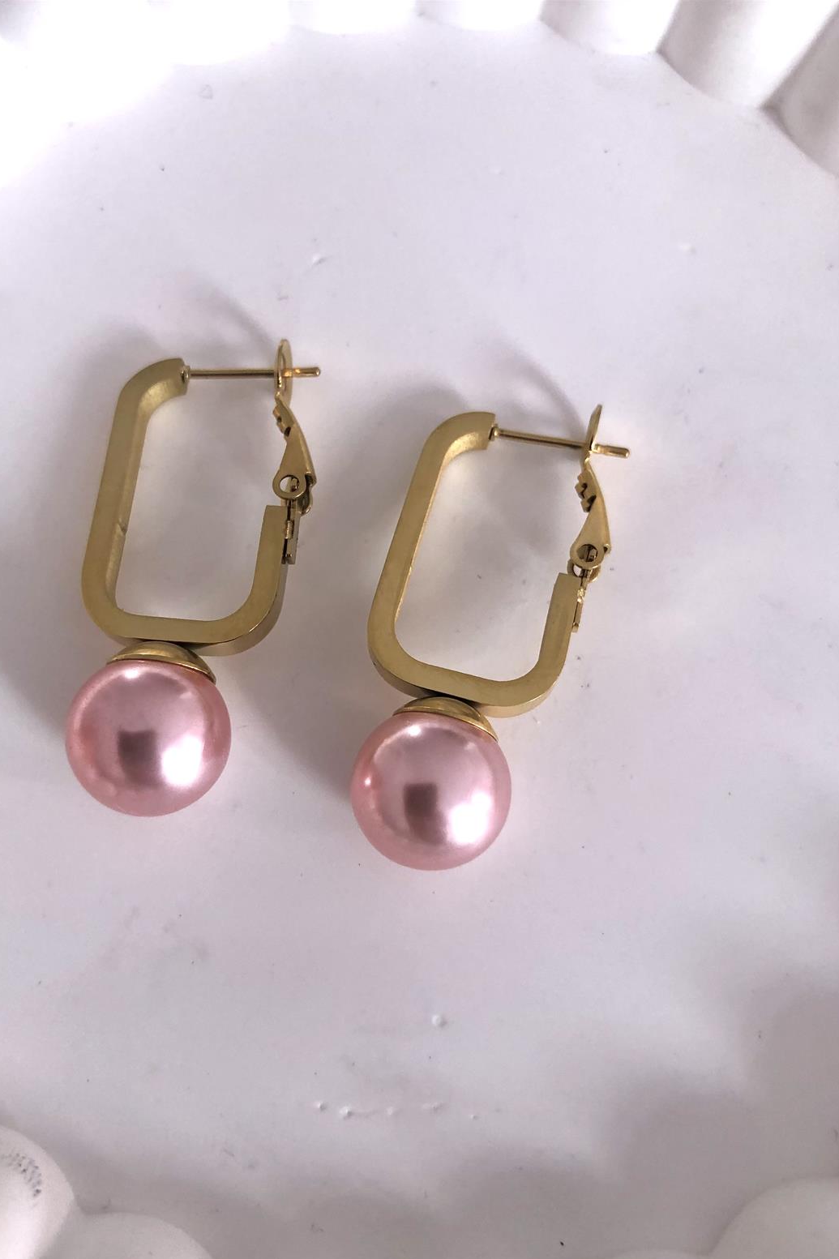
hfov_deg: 43.5
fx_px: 1049
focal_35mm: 30
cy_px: 648
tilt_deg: -72.5
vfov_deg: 61.9
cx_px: 378
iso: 20
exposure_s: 1/30
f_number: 1.8
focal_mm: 3.99
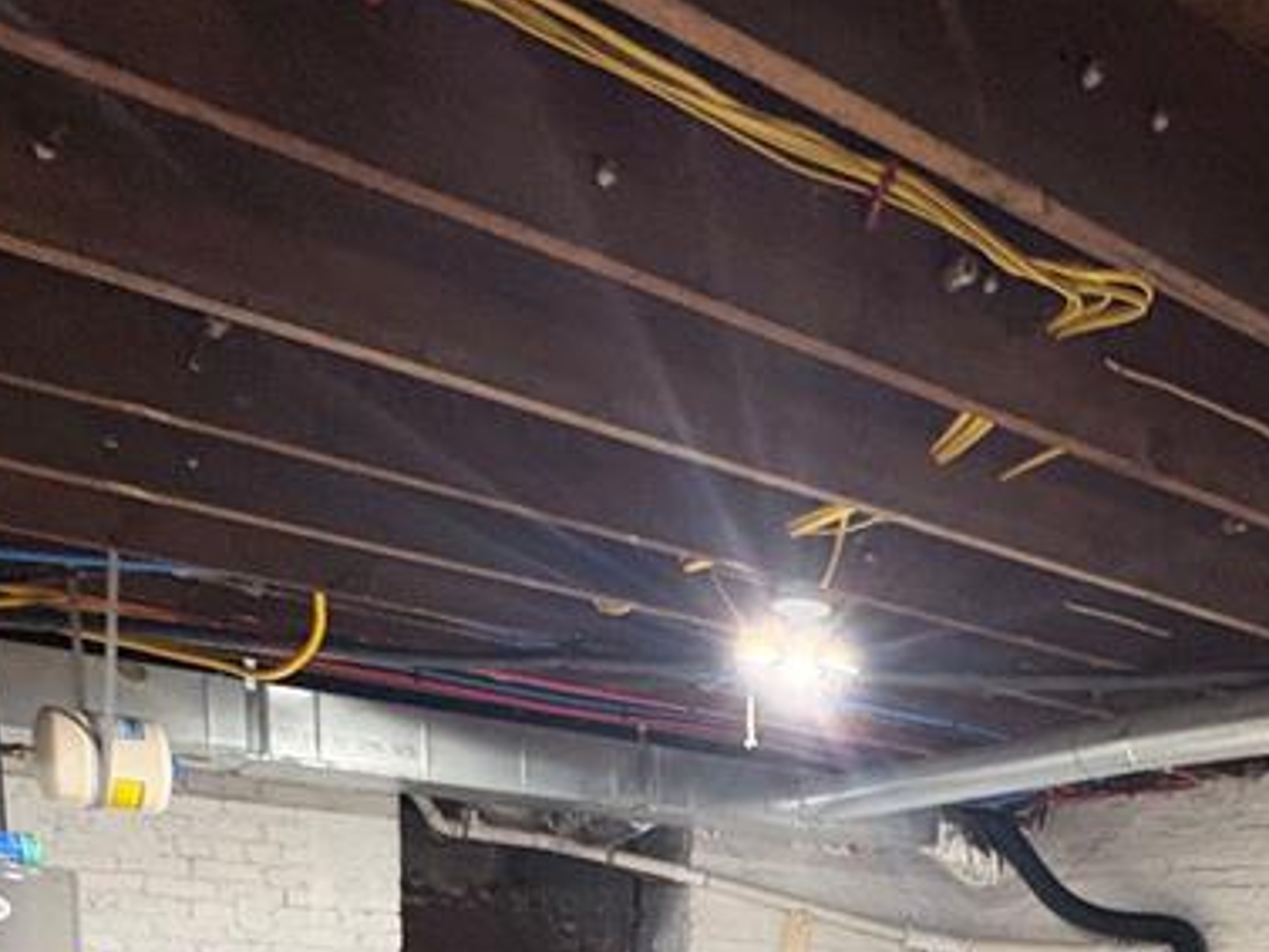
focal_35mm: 38
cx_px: 872
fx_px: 1393
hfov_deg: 47.9
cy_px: 1261
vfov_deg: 29.6
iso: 500
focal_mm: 2.22
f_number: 2.2
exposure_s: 1/60
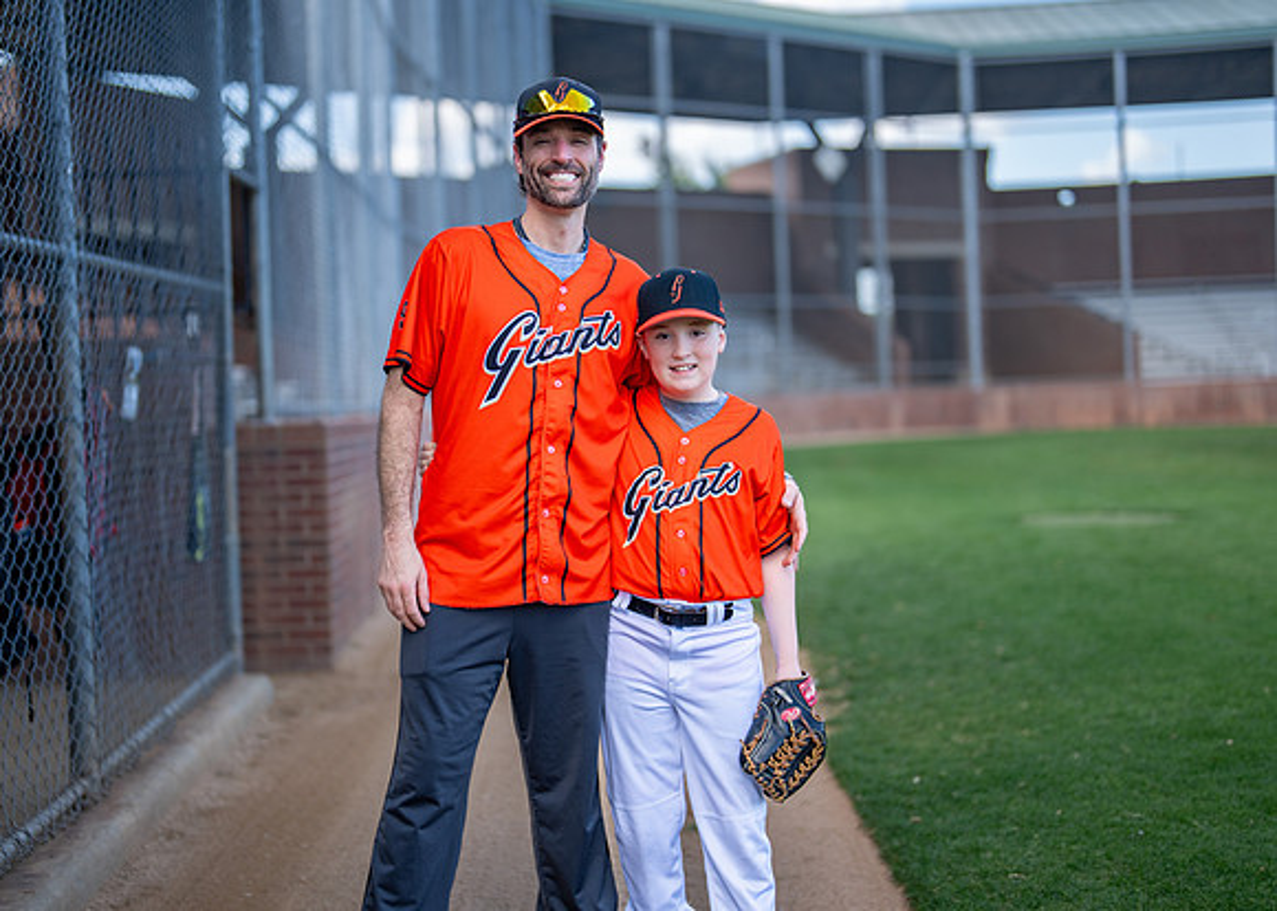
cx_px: 558
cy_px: 435
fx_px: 2034
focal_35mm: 56
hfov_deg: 34.8
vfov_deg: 25.3
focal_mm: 50
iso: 125
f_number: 1.2
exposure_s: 1/2000
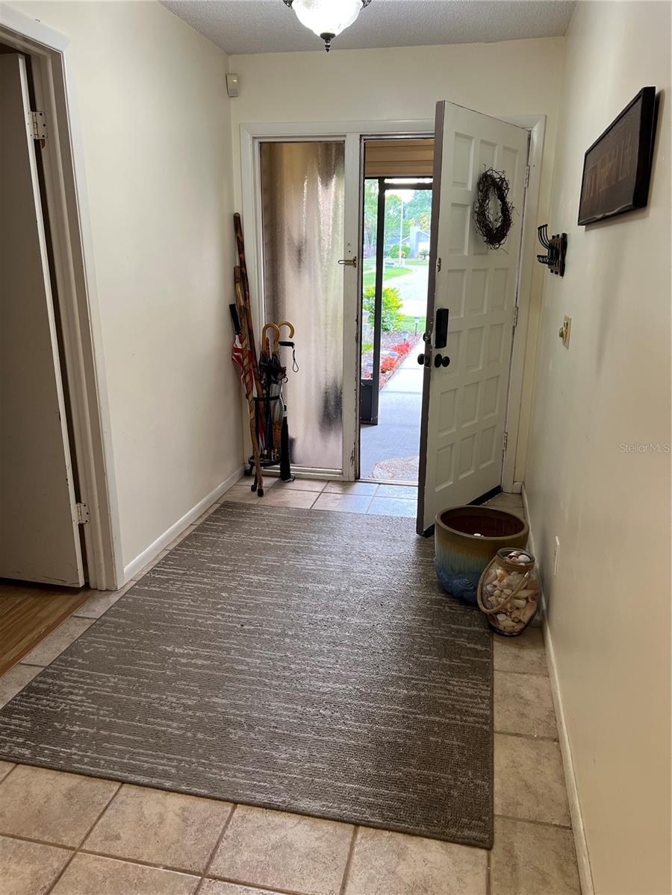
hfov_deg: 53.1
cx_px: 336
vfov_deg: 67.3
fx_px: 673
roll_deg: -0.1
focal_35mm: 26
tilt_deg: -16.6
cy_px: 448
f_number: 1.5
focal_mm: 5.7
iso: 64
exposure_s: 1/60
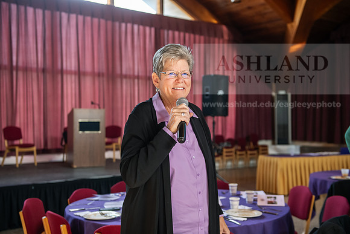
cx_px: 175
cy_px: 117
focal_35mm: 48
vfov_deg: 28.1
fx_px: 467
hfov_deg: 41.1
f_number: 3.2
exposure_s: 1/250
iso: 2000
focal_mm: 48
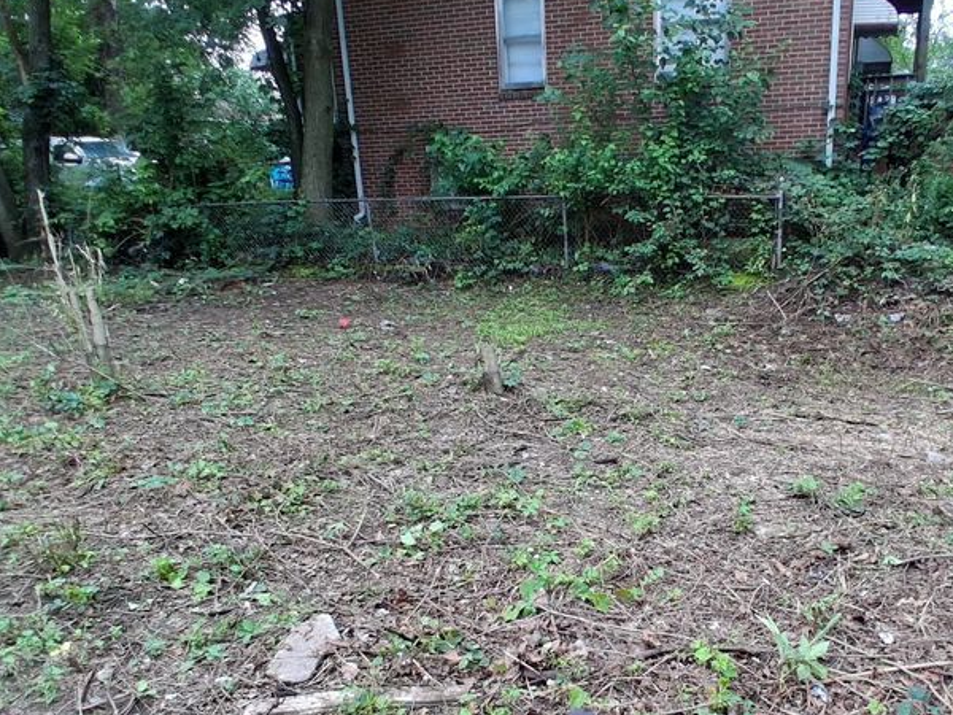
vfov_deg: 47.6
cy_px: 462
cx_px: 583
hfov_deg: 61.0
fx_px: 798
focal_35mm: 29
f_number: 2.2
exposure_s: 1/135
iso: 50
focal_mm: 1.4
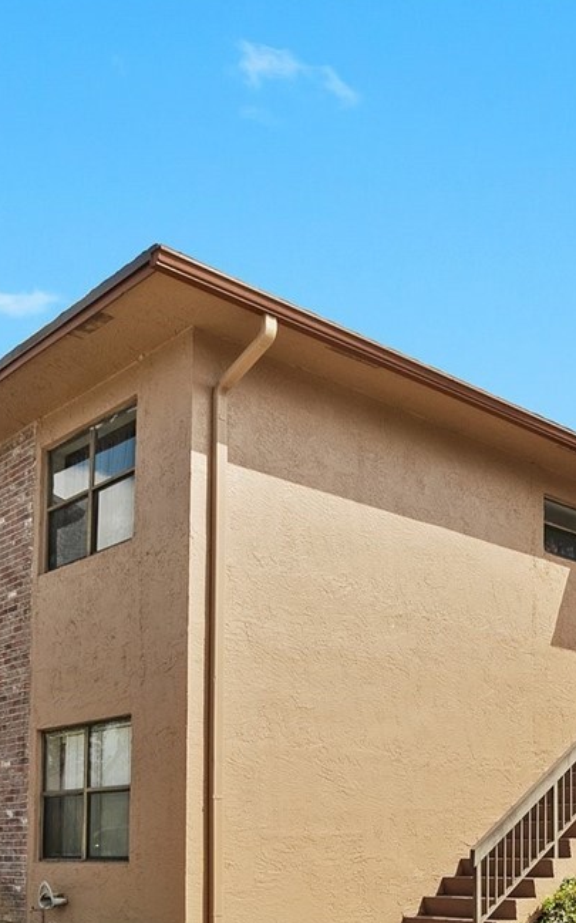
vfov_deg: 45.7
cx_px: 517
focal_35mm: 40
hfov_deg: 30.6
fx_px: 1006
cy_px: 790
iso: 200
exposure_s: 1/250
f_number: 8
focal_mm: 10
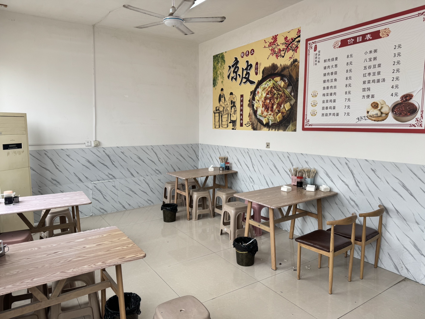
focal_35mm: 24
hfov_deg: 71.6
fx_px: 295
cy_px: 160
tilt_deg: -6.6
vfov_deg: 56.8
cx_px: 212
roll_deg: +1.2
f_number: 1.78
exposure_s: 1/124
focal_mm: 6.76
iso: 50
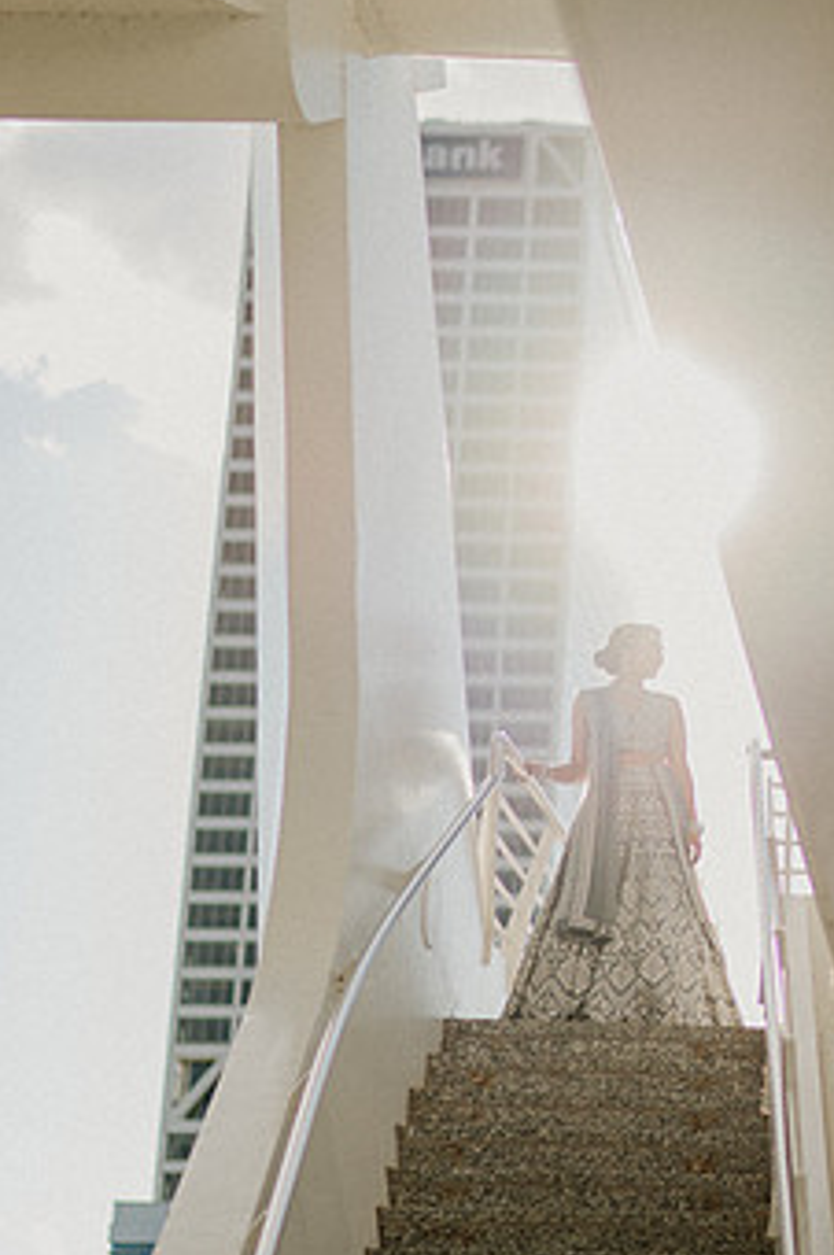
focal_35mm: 103
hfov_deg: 12.8
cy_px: 594
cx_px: 1083
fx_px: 3586
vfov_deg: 19.8
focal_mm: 58
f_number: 1.4
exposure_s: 1/4000
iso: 100
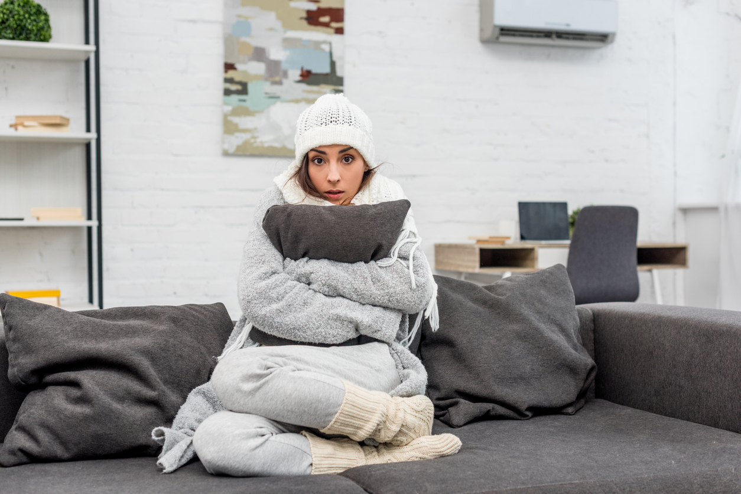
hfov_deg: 39.6
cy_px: 247
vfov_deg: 27.0
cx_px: 370
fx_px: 1029
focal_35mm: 50
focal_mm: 50
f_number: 3.5
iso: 400
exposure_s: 1/160
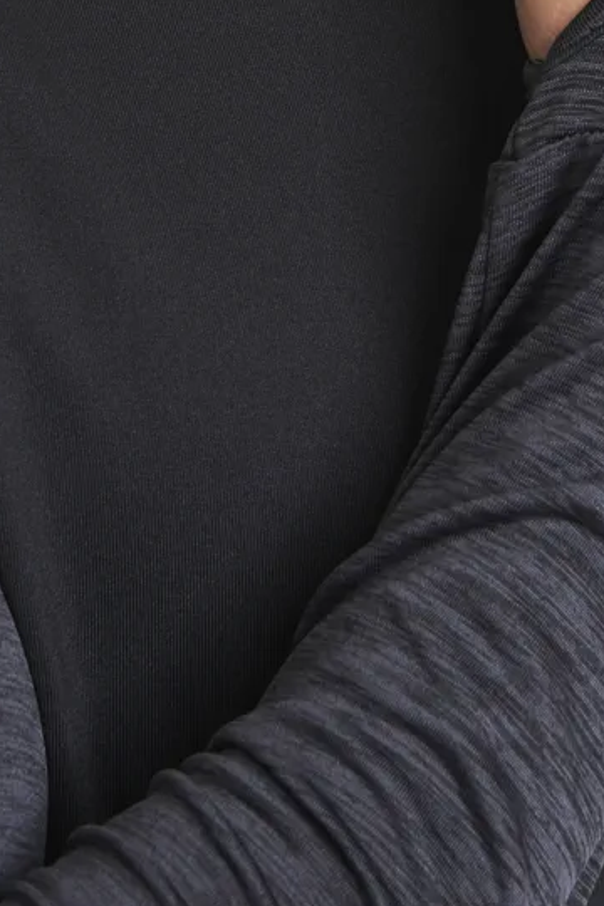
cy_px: -554
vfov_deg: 8.1
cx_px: 450
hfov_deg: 5.5
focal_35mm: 249
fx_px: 6266
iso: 160
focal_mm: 70
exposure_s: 1/160
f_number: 11
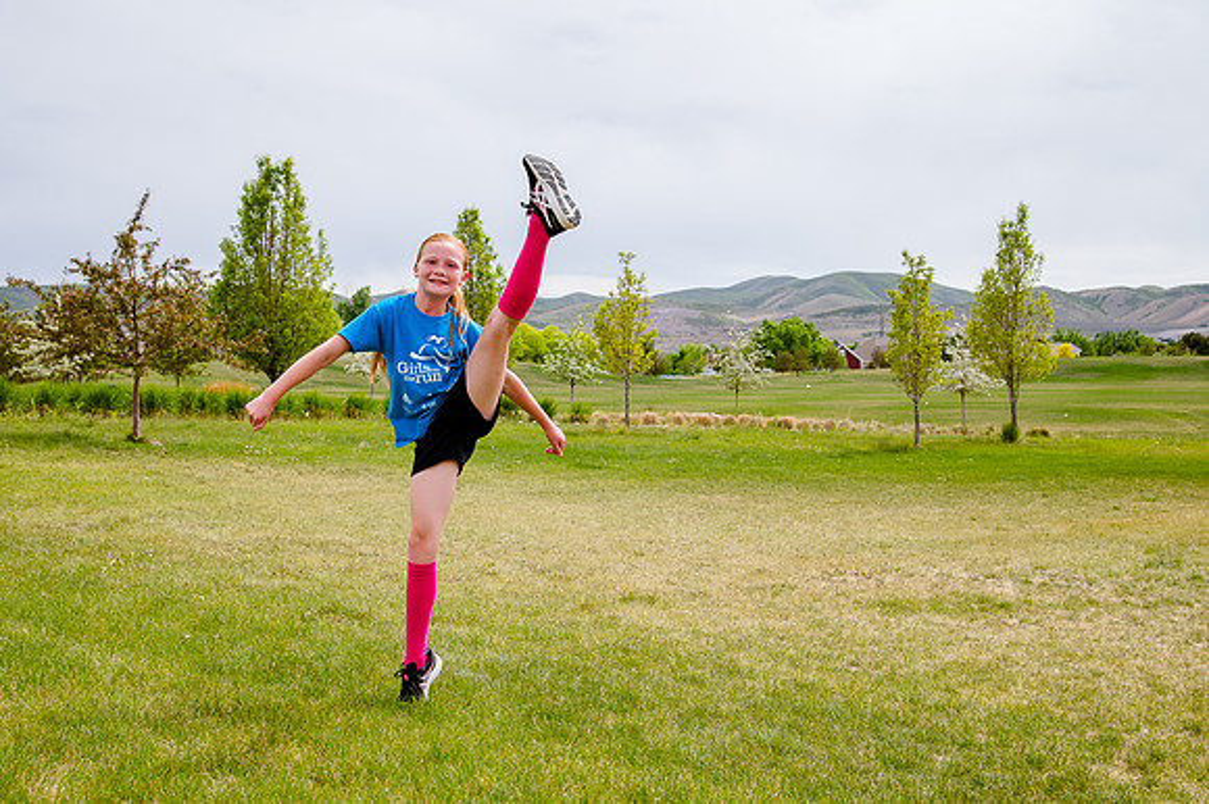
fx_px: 1468
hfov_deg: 44.7
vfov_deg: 30.6
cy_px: 388
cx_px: 565
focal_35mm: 44
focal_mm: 40
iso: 200
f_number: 6.3
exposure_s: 1/640
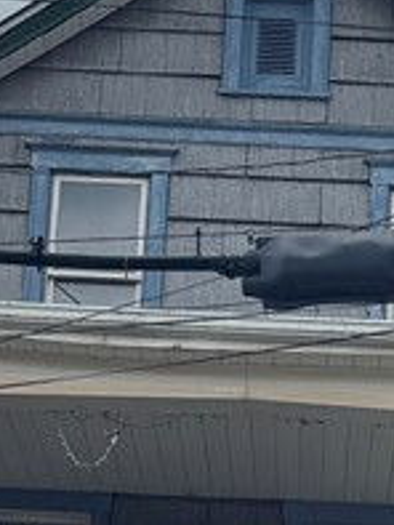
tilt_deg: +13.3
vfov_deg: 14.0
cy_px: 706
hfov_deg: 11.0
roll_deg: -3.4
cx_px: 319
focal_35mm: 135
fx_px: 2047
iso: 50
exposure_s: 1/1642
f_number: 1.6
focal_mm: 5.96
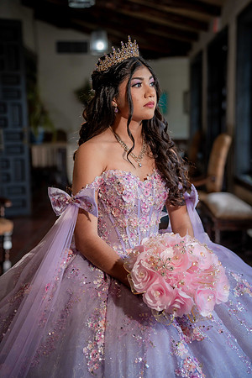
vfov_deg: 35.6
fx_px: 588
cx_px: 126
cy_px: 189
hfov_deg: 24.2
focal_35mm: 56
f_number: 2.8
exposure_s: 1/400
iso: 400
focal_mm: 56
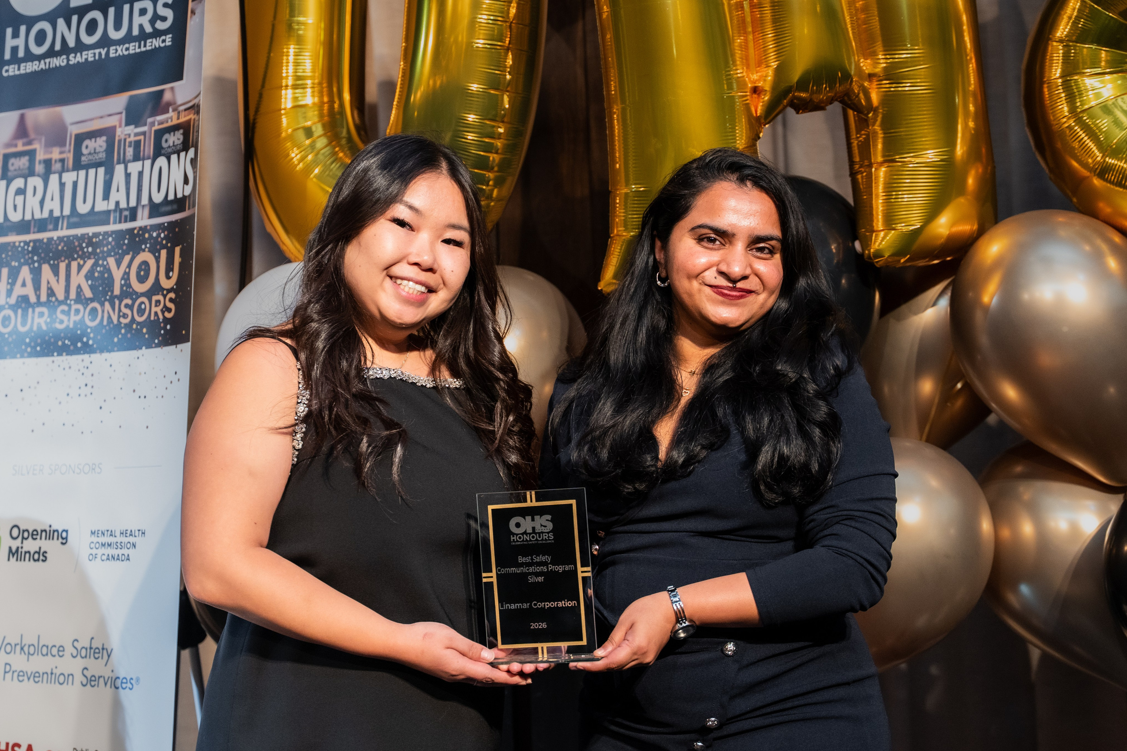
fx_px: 2066
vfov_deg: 20.6
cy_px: 303
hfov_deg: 30.5
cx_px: 479
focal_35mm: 66
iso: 1600
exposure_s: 1/160
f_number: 2.8
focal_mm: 49.9
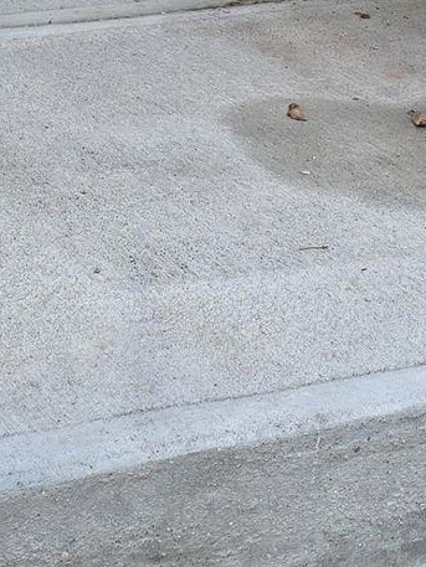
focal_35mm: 116
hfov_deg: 12.8
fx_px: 1903
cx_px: 142
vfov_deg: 16.1
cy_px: -154
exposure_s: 1/1262
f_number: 1.7
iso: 80
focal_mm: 6.3
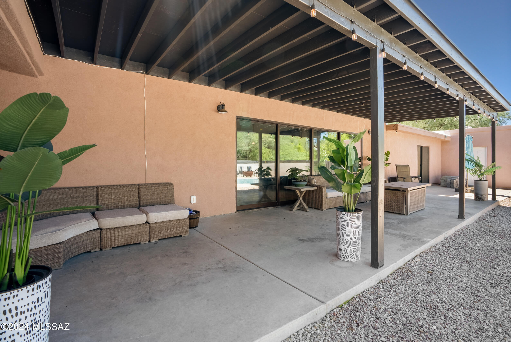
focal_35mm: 16
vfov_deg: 73.8
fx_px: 227
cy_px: 171
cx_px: 256
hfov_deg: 96.7
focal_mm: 16
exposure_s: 1/30
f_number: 8
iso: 100
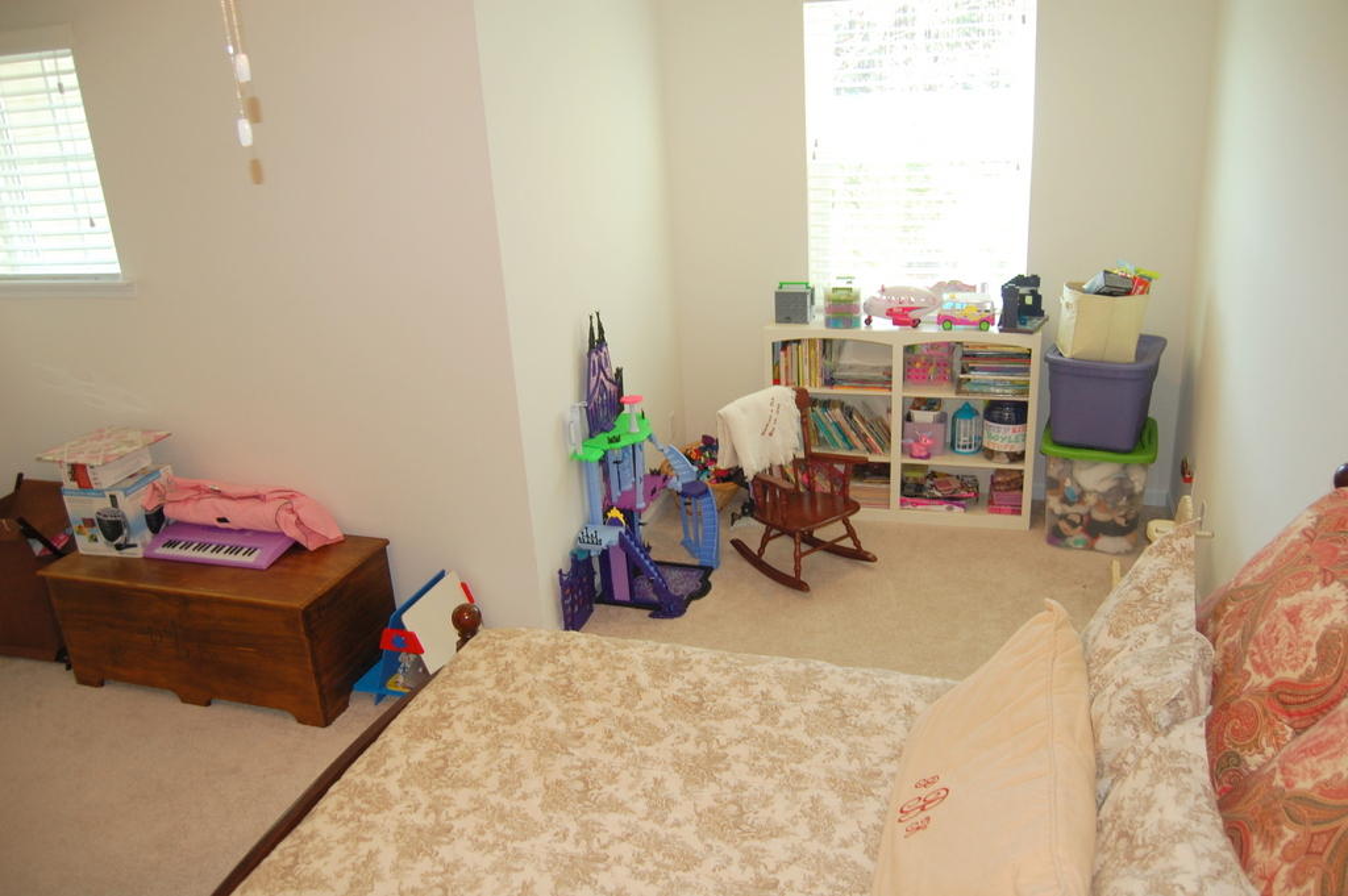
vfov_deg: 47.9
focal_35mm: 27
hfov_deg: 67.4
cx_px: 674
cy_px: 448
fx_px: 1010
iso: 400
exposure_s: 1/60
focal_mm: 18
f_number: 3.5
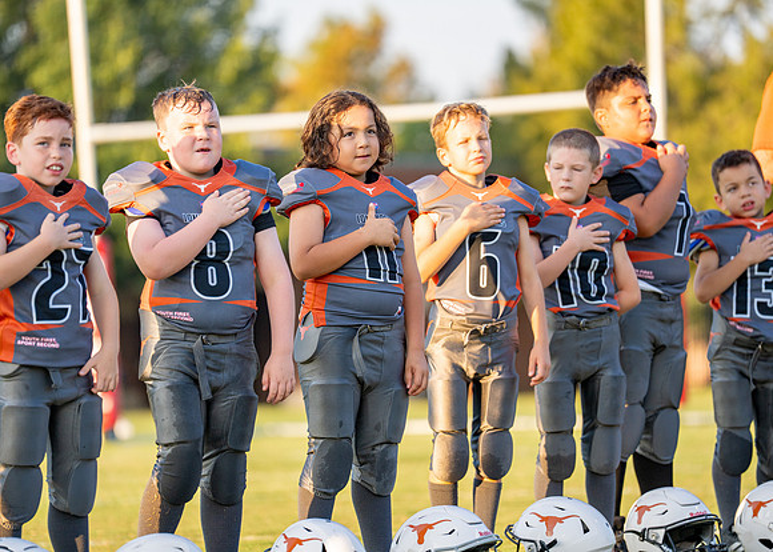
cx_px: 377
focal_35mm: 216
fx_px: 4745
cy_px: 277
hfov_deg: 9.3
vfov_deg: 6.7
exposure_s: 1/1600
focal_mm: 200
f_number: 2.8
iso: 400
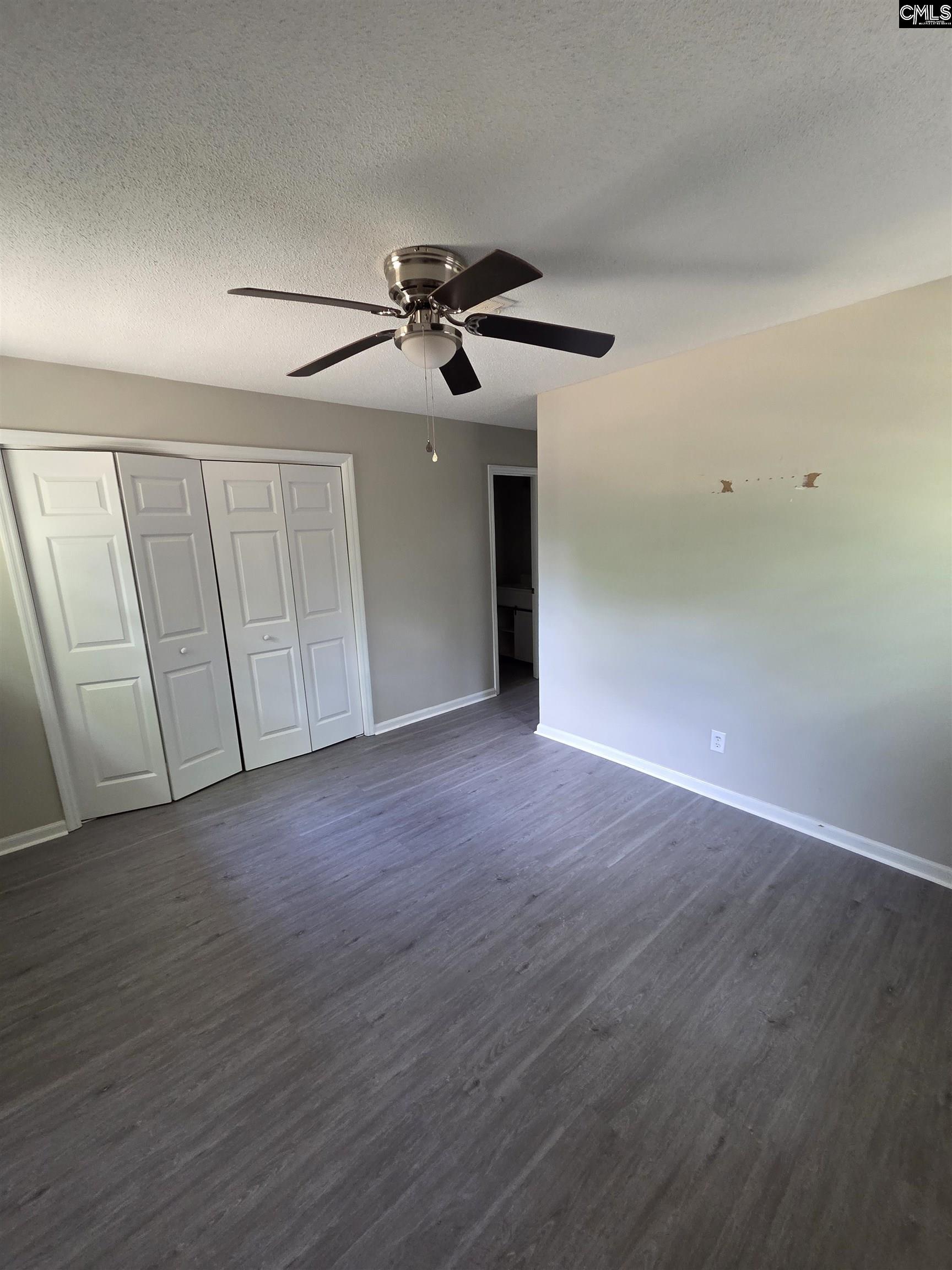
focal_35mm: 13
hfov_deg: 89.9
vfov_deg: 106.2
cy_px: 635
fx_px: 477
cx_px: 476
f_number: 2.2
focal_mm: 2.2
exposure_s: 1/60
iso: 320
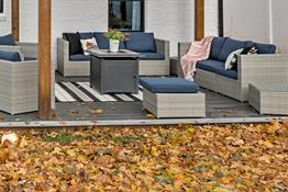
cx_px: -17
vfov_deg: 22.4
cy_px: -7
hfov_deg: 31.2
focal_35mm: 58
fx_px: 464
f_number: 9
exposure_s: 1/800
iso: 320
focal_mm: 14
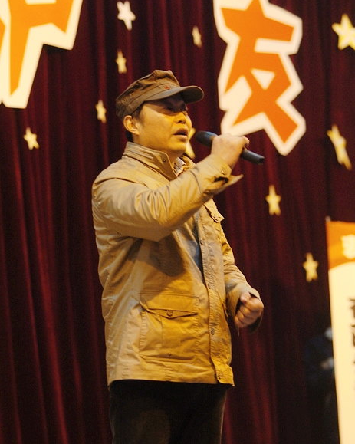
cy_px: 259
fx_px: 1899
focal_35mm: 145
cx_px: 178
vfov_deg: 13.3
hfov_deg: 10.7
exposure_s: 1/50
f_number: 2.2
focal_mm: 85
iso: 320
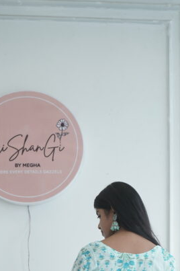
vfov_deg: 25.0
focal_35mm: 76
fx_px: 571
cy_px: 292
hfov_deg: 17.9
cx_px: 107
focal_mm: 34
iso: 200
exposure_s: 1/100
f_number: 5.6
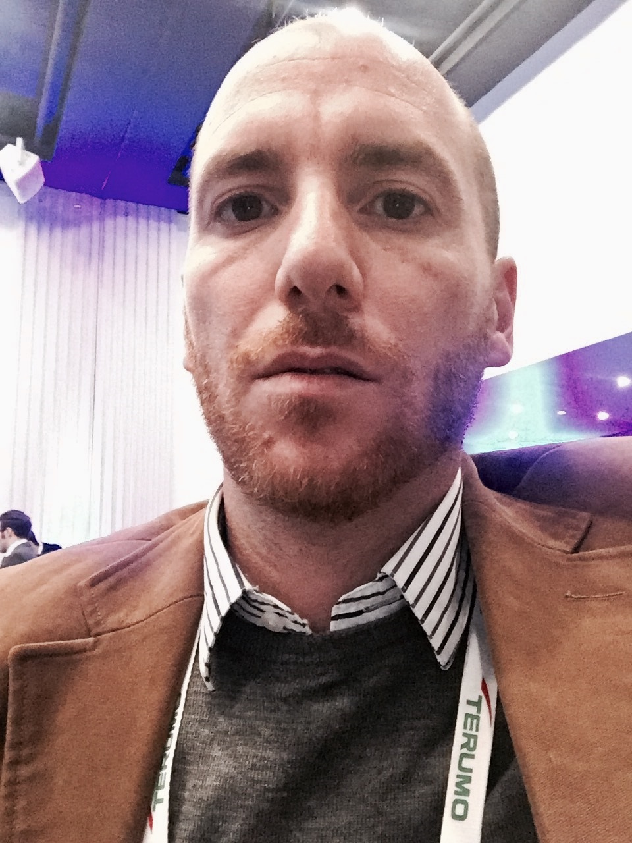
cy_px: 422
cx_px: 316
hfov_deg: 45.4
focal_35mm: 31
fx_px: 755
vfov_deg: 58.4
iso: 640
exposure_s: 1/17
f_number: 2.2
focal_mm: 2.65
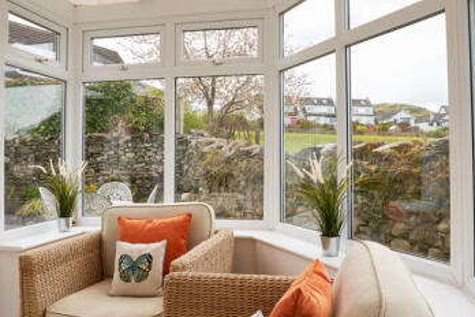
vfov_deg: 41.1
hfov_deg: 58.6
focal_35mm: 32
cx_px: 260
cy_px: 156
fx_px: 422
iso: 100
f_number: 13
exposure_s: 1/40
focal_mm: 17
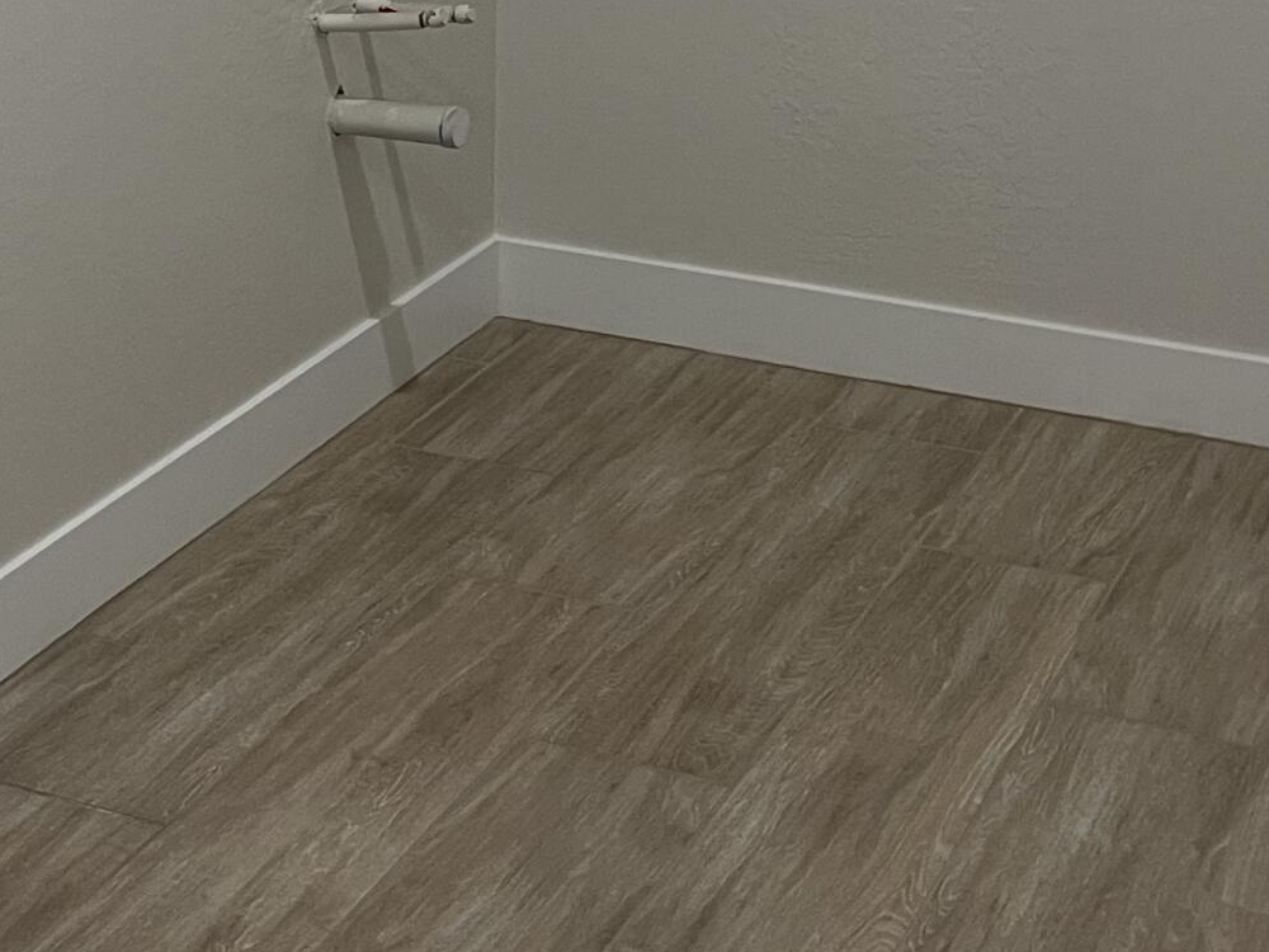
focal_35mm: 78
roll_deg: -0.3
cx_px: 483
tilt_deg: -8.4
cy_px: -204
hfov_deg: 25.0
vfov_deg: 17.9
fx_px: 2859
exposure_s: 1/60
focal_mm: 5.1
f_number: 1.6
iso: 125
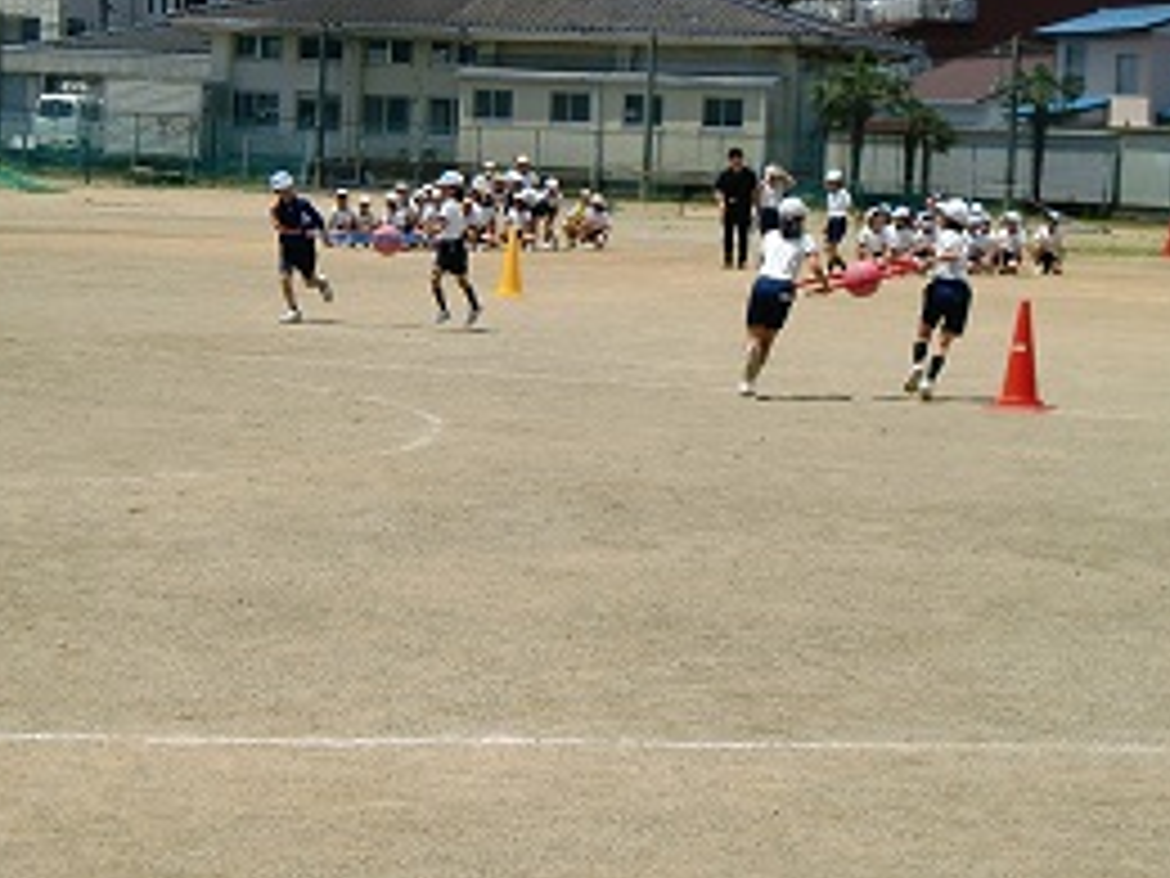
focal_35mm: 112
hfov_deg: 17.5
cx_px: 428
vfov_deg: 13.2
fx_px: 3786
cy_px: 378
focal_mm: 12.47
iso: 64
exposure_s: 1/800
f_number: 4.5
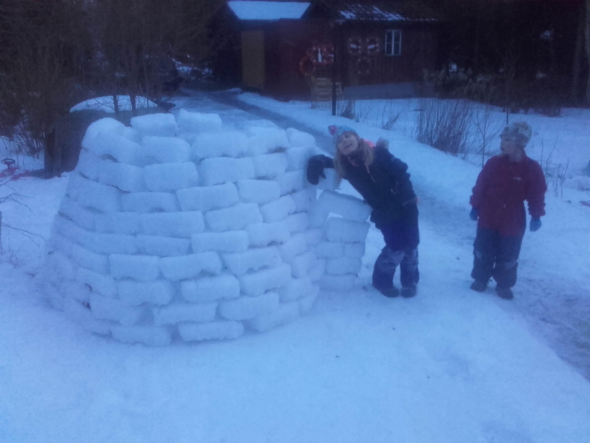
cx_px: 295
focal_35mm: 31
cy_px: 222
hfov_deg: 58.4
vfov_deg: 45.4
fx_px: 528
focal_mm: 3.31
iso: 200
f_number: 2.2
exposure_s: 1/8
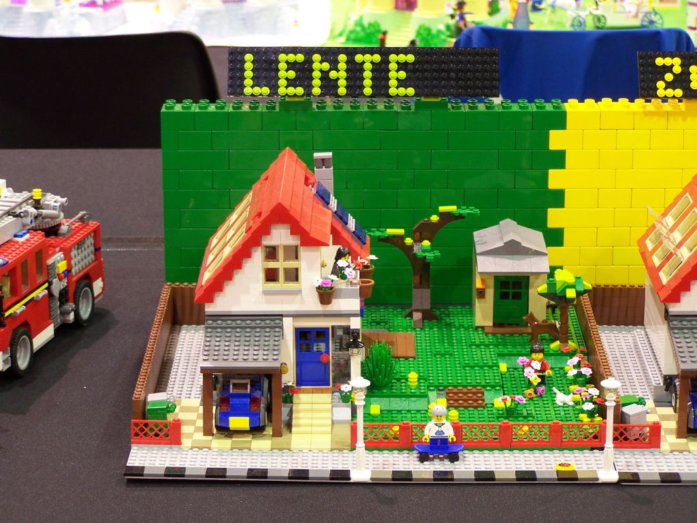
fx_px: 2114
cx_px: 348
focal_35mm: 105
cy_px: 262
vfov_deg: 14.1
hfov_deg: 18.7
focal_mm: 17.5
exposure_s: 1/2
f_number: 3.2
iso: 80
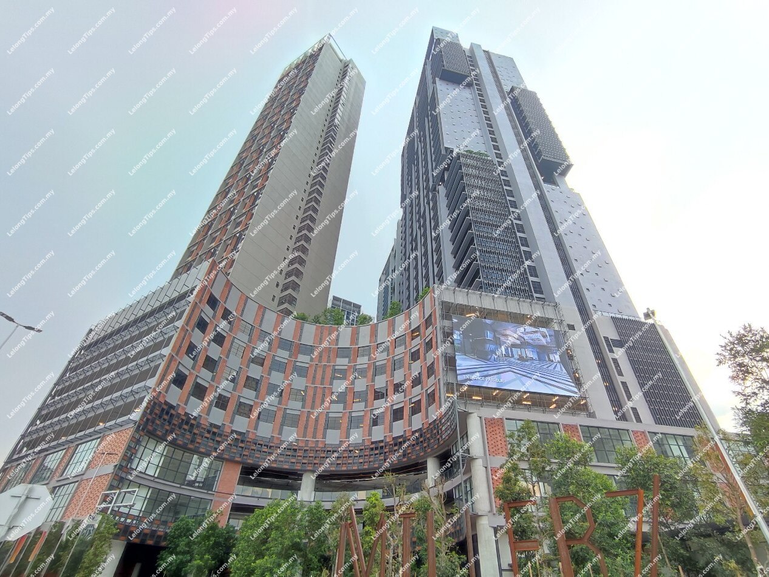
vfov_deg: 78.1
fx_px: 356
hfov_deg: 94.5
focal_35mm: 16
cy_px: 288
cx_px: 384
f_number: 2.2
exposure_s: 1/100
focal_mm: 1.65
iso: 57
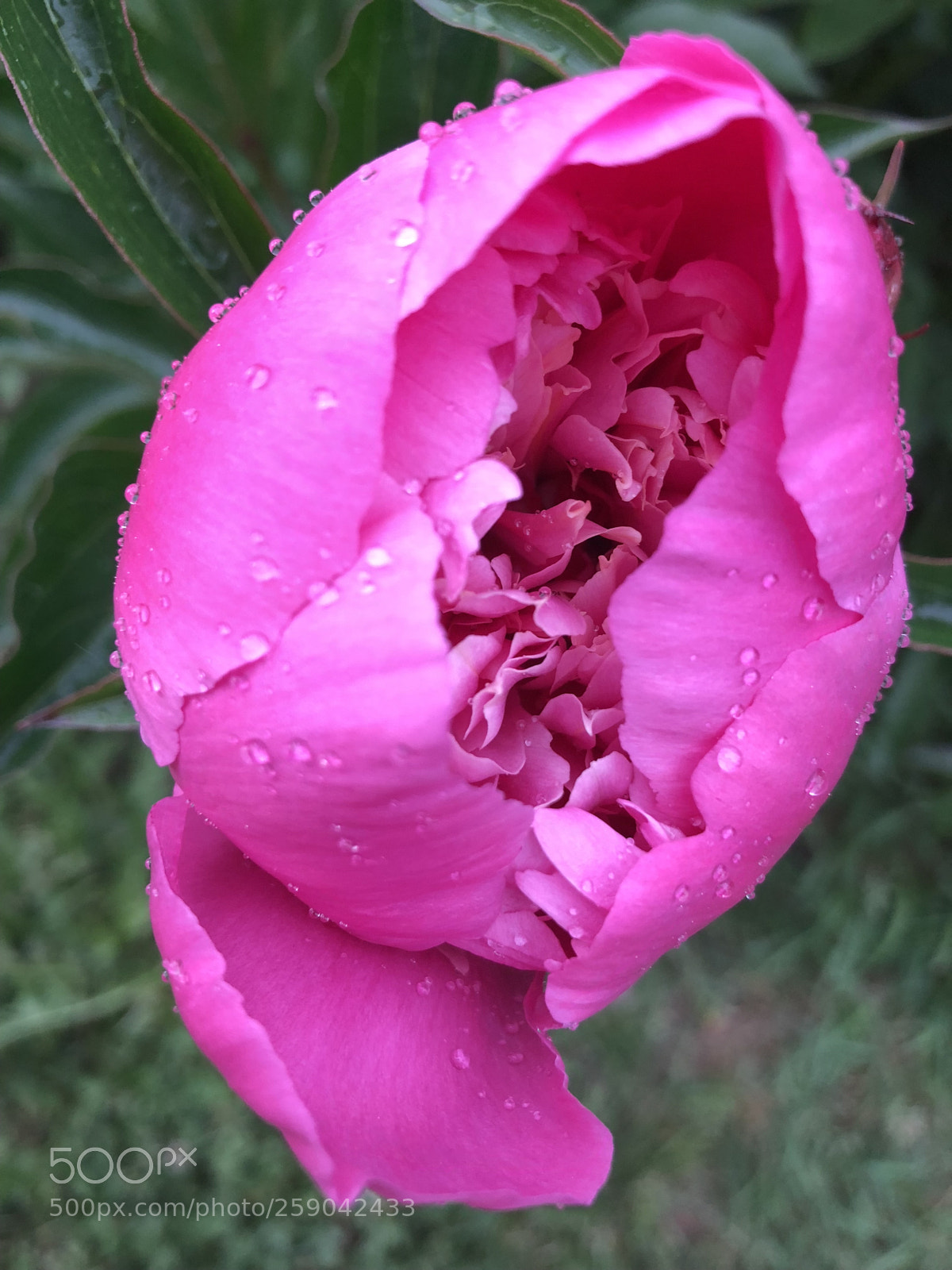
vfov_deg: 63.4
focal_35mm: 28
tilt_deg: -70.5
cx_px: 476
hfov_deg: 49.7
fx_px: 1027
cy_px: 635
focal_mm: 3.99
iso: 32
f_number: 1.8
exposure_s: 1/30
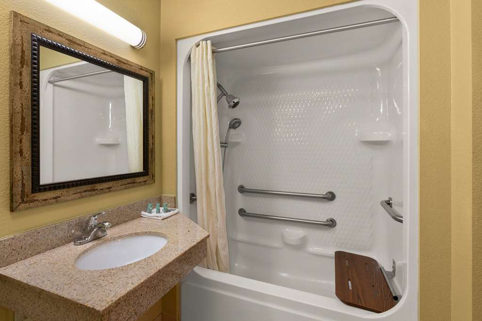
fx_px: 214
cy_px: 160
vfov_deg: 73.7
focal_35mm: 16
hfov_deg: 96.7
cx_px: 241
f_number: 8
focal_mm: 16
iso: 200
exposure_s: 1/3.33
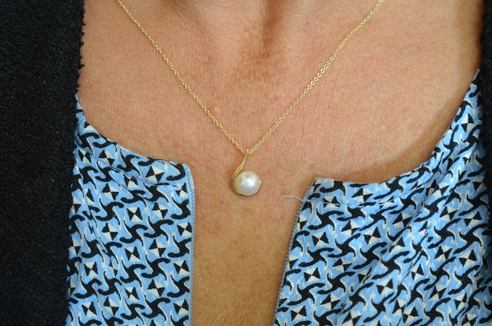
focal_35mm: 60
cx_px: 246
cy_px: 163
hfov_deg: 33.5
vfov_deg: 22.5
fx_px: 818
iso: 800
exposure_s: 1/60
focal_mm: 40
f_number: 5.6
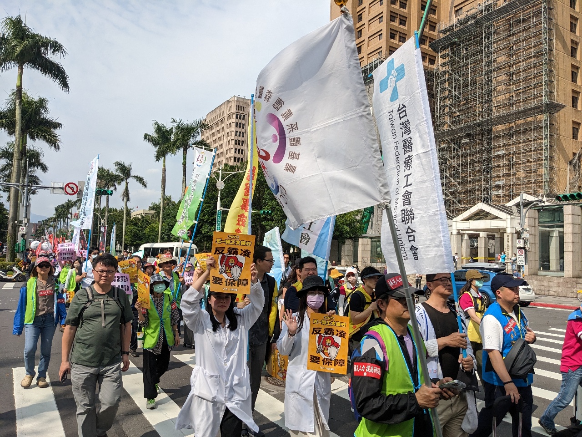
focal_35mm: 27
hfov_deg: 65.3
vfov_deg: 51.4
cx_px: 291
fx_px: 454
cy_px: 218
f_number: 1.73
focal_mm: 4.38
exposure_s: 1/5882
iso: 86
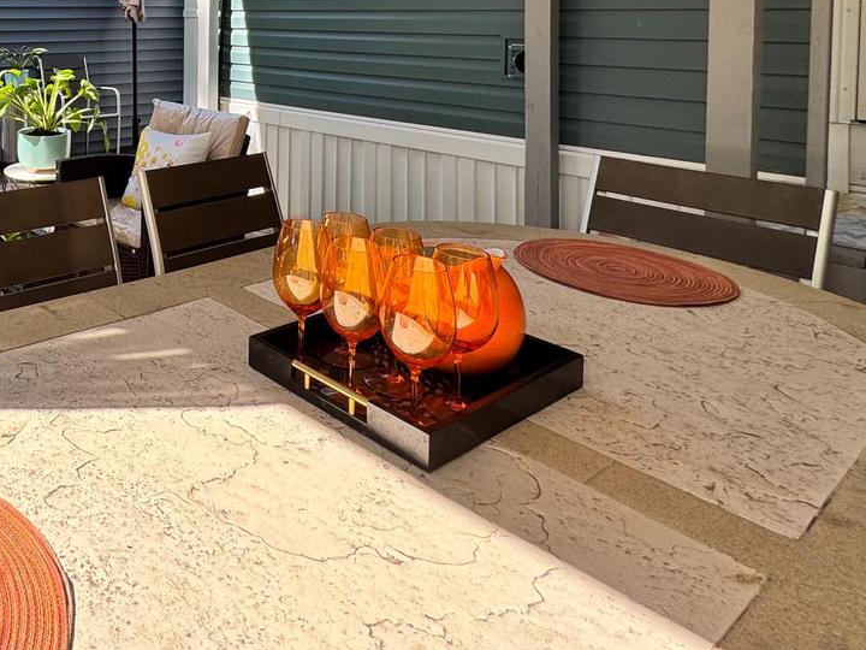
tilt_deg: -1.9
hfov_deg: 53.4
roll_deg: -0.3
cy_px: 41
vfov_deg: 44.3
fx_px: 700
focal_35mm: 28
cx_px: 48
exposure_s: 1/224
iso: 40
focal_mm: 2.22
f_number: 2.2
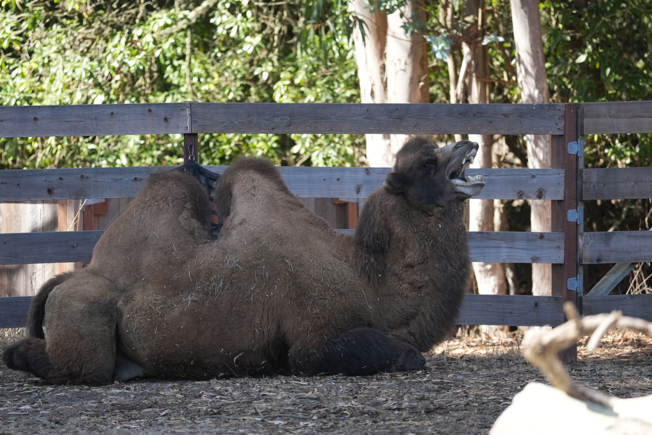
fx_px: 7244
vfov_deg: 3.4
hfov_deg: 5.2
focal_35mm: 400
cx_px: 326
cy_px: 218
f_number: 4.5
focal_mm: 400
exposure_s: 1/1600
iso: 2000
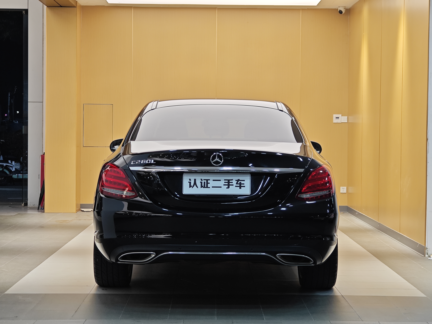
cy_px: 162
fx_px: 936
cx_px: 216
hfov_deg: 26.0
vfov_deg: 19.6
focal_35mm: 75
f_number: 1.8
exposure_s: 1/100
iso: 100
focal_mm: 9.87
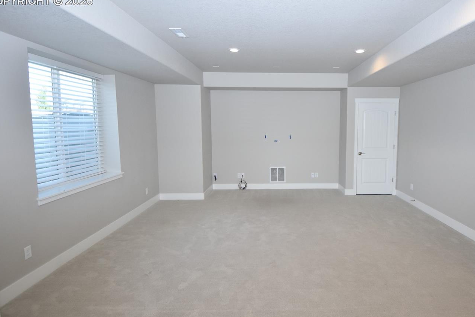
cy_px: 154
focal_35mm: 19
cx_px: 280
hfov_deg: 86.0
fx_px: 251
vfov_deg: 64.6
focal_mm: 10
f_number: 3.5
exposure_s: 1/250
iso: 640
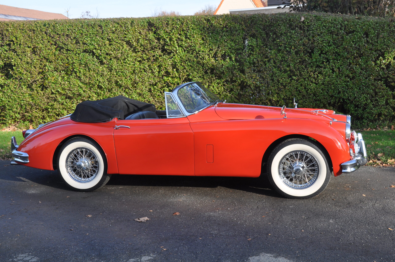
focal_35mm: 51
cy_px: 131
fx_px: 559
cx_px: 198
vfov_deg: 26.4
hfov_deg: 38.9
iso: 200
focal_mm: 34
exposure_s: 1/100
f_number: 10
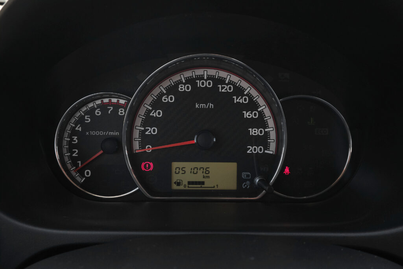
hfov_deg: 57.2
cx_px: 202
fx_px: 369
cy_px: 134
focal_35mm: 33
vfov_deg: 40.0
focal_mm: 22.1
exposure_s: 1/200
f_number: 9
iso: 2000
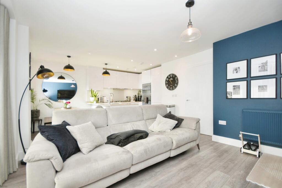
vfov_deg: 77.2
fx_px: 117
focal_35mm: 15
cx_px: 141
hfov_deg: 100.4
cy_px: 94
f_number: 5
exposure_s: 1/80
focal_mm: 10
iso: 200
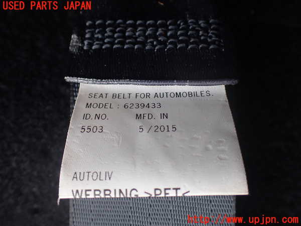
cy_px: 113
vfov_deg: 46.8
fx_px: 261
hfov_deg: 60.0
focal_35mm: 30
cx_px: 150
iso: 100
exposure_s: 1/125
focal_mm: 5.4
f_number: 2.3
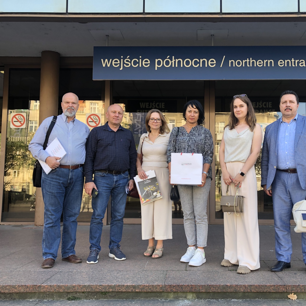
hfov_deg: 48.1
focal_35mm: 34
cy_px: 157
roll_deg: -0.5
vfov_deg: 48.4
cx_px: 186
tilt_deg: +4.3
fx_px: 340
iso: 25
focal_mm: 3.99
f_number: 1.8
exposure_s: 1/120
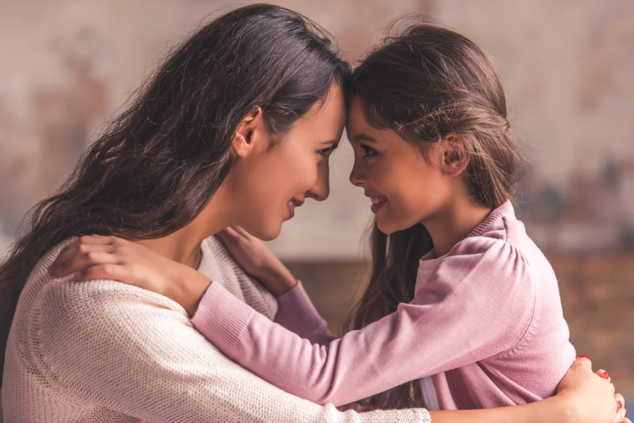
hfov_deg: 15.2
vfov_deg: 10.2
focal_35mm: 135
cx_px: 317
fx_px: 2378
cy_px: 212
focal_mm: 135
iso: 640
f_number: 2.8
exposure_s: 1/400
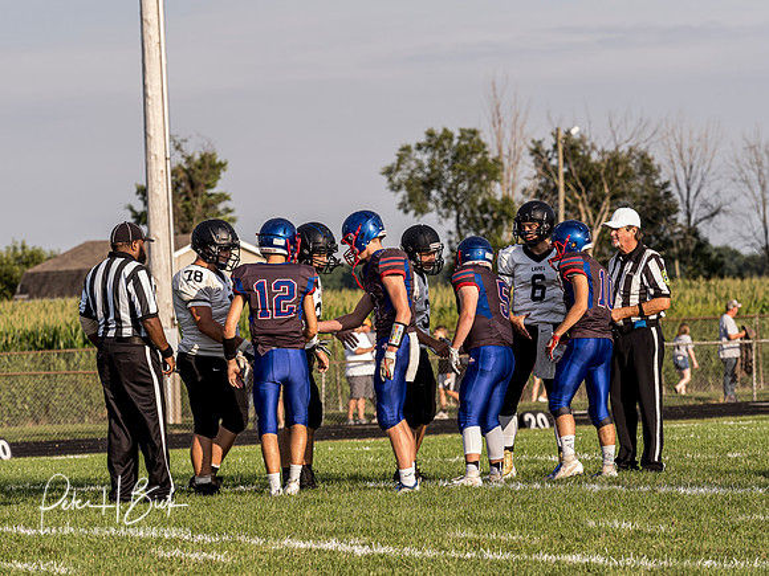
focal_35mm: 240
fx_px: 5332
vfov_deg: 6.2
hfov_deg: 8.2
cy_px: 288
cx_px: 384
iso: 160
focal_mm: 120
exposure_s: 1/800
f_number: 4.5
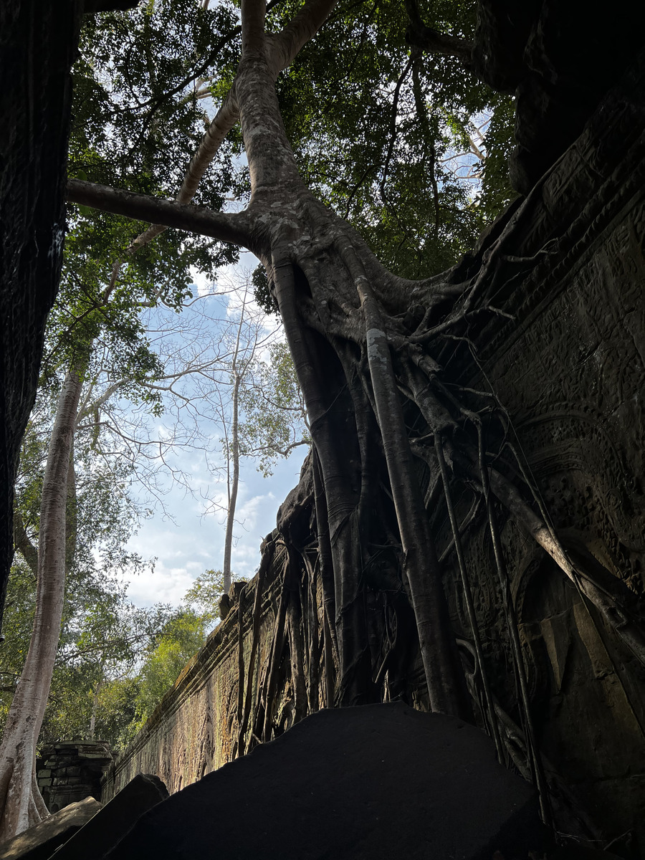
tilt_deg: +31.6
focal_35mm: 26
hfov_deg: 53.1
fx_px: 646
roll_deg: +2.1
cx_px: 322
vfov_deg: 67.3
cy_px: 430
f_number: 1.5
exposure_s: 1/1553
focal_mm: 5.7
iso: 50
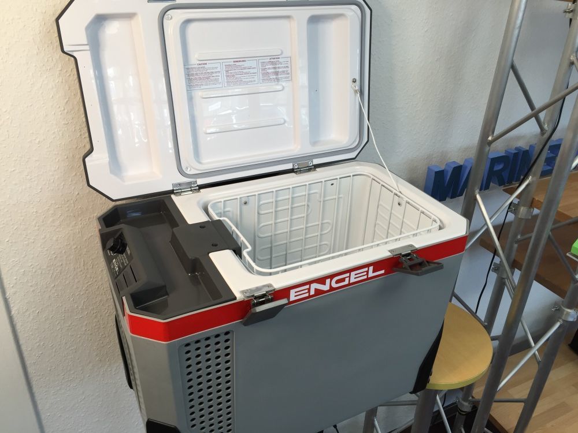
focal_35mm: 29
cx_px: 289
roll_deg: -0.9
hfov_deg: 61.7
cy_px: 216
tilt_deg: -27.5
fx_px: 484
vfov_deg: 48.2
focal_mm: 4.15
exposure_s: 1/100
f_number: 2.2
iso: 50
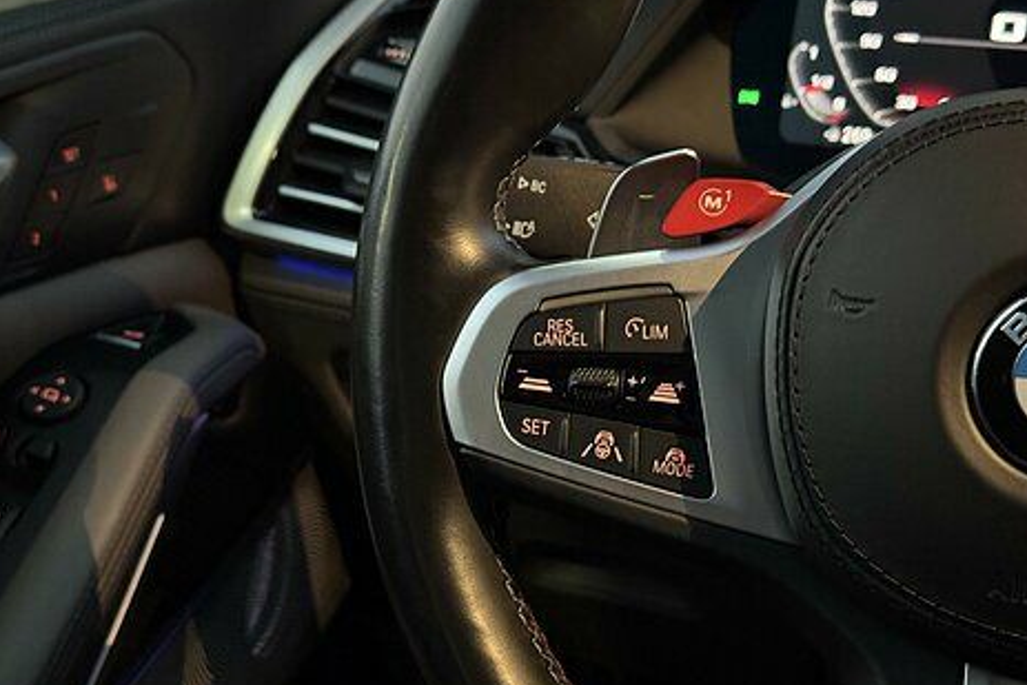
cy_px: 390
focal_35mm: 59
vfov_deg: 23.0
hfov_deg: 33.9
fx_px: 1684
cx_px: 570
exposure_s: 1/20
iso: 1000
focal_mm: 6.76
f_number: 1.78
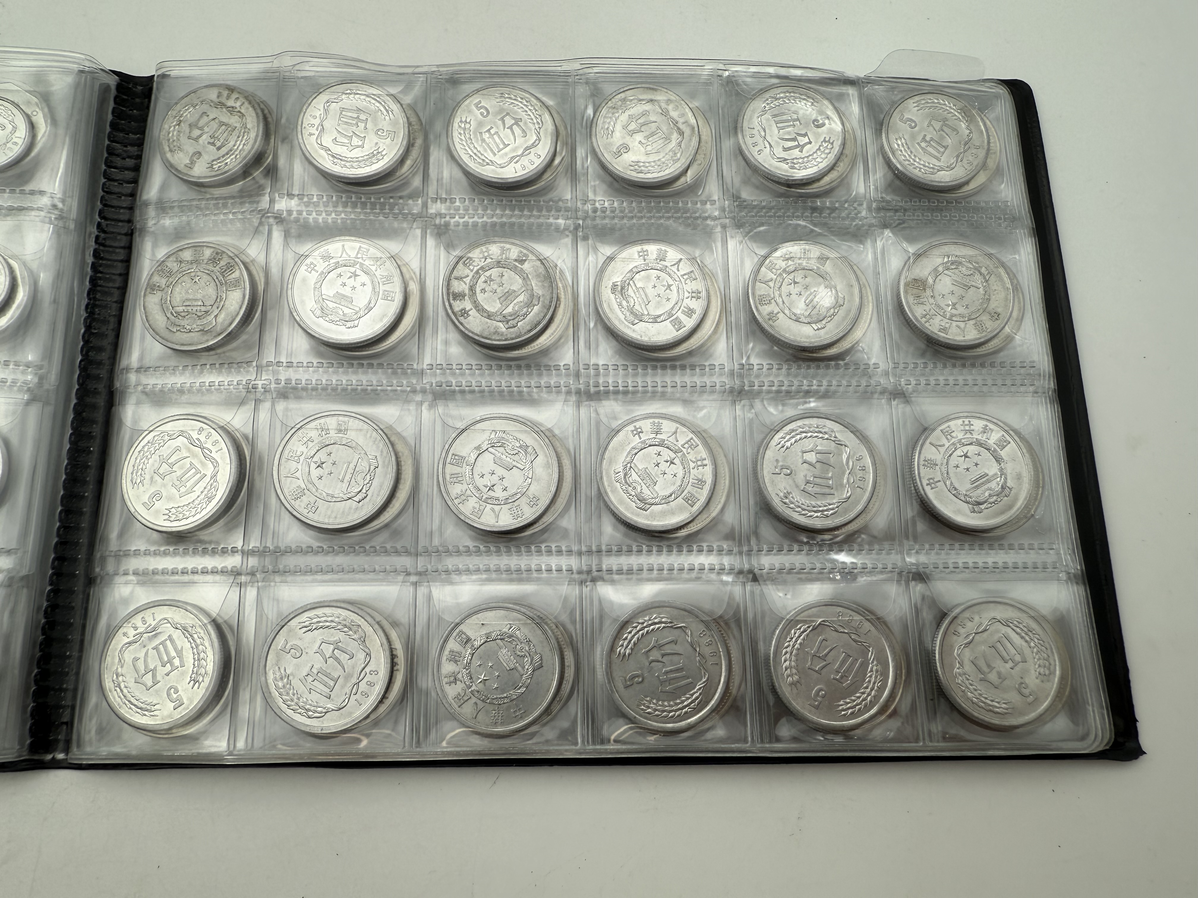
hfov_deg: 71.6
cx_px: 599
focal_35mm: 24
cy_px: 449
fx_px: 831
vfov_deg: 56.8
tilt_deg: -75.4
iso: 40
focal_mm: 2.22
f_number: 2.2
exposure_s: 1/322
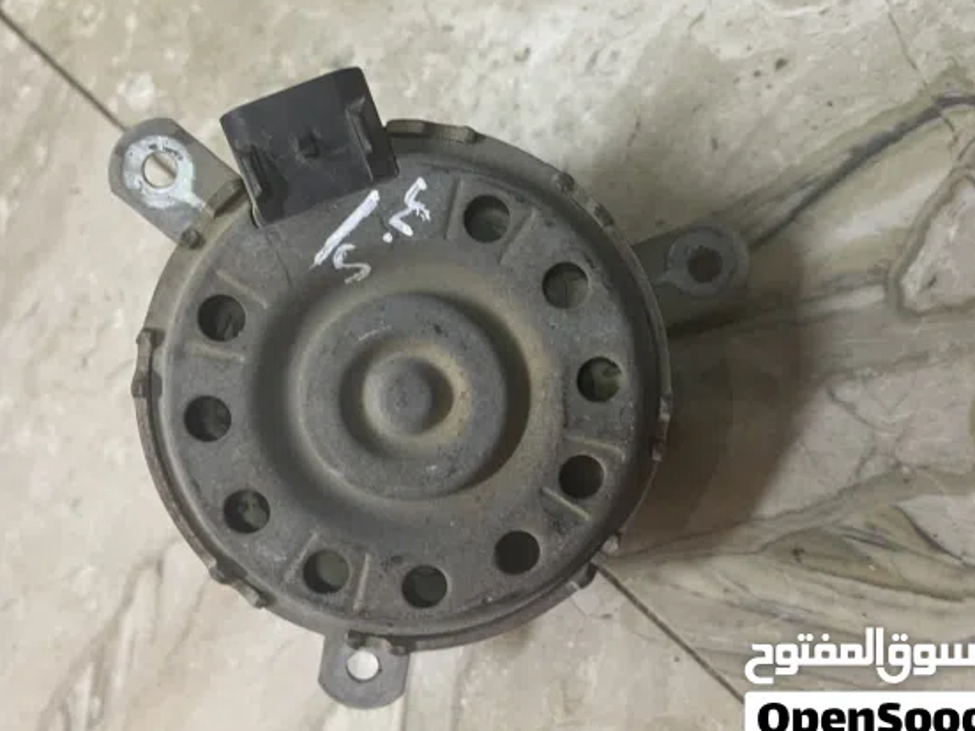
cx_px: 479
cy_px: 373
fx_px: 817
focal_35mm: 29
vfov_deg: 48.2
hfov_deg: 61.7
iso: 400
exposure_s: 1/33
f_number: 1.6
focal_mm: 5.1
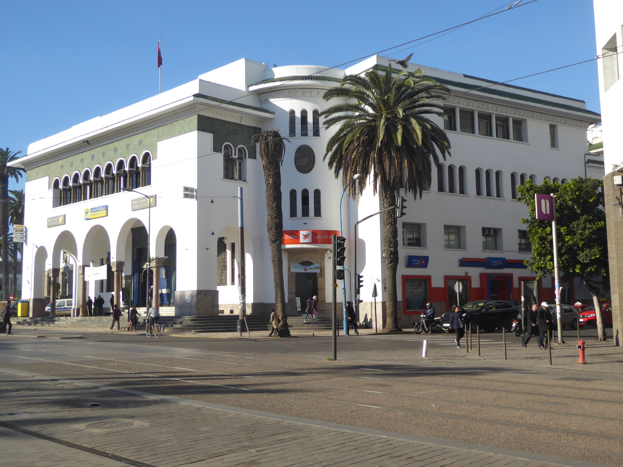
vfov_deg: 34.3
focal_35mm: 42
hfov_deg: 44.8
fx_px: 756
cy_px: 234
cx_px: 312
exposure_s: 1/500
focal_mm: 7.2
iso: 80
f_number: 3.8
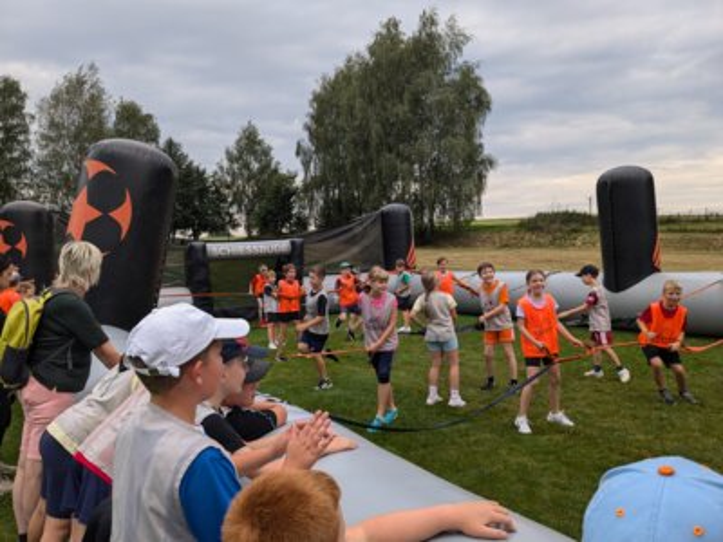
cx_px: 362
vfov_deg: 51.4
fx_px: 564
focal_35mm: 27
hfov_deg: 65.3
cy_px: 271
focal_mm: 4.38
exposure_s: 1/433
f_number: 1.73
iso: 39
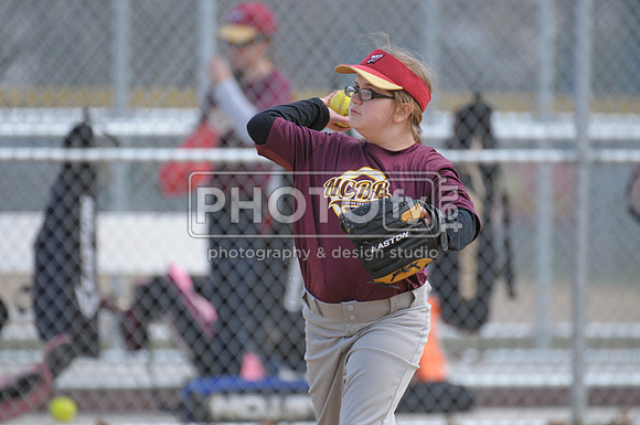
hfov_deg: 3.8
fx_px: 9587
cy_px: 212
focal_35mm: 540
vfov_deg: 2.5
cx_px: 320
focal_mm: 360
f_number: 4
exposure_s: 1/1250
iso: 400
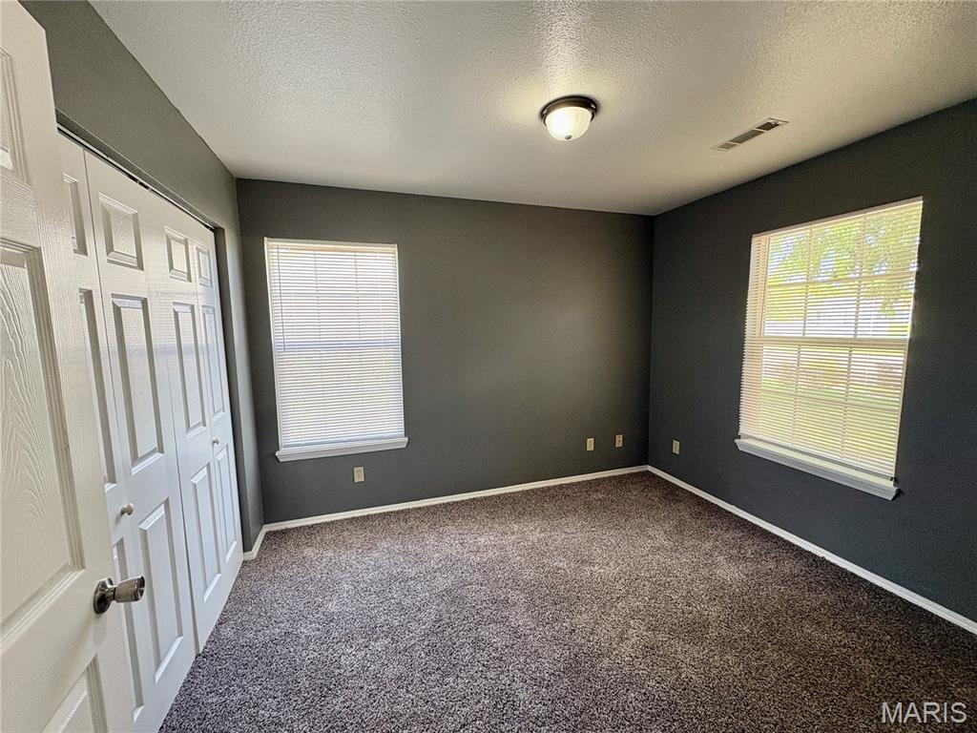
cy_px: 366
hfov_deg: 102.1
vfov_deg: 85.7
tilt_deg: -6.2
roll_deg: +1.1
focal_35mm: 14
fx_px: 395
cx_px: 488
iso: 160
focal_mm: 2.22
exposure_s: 1/99
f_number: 2.2
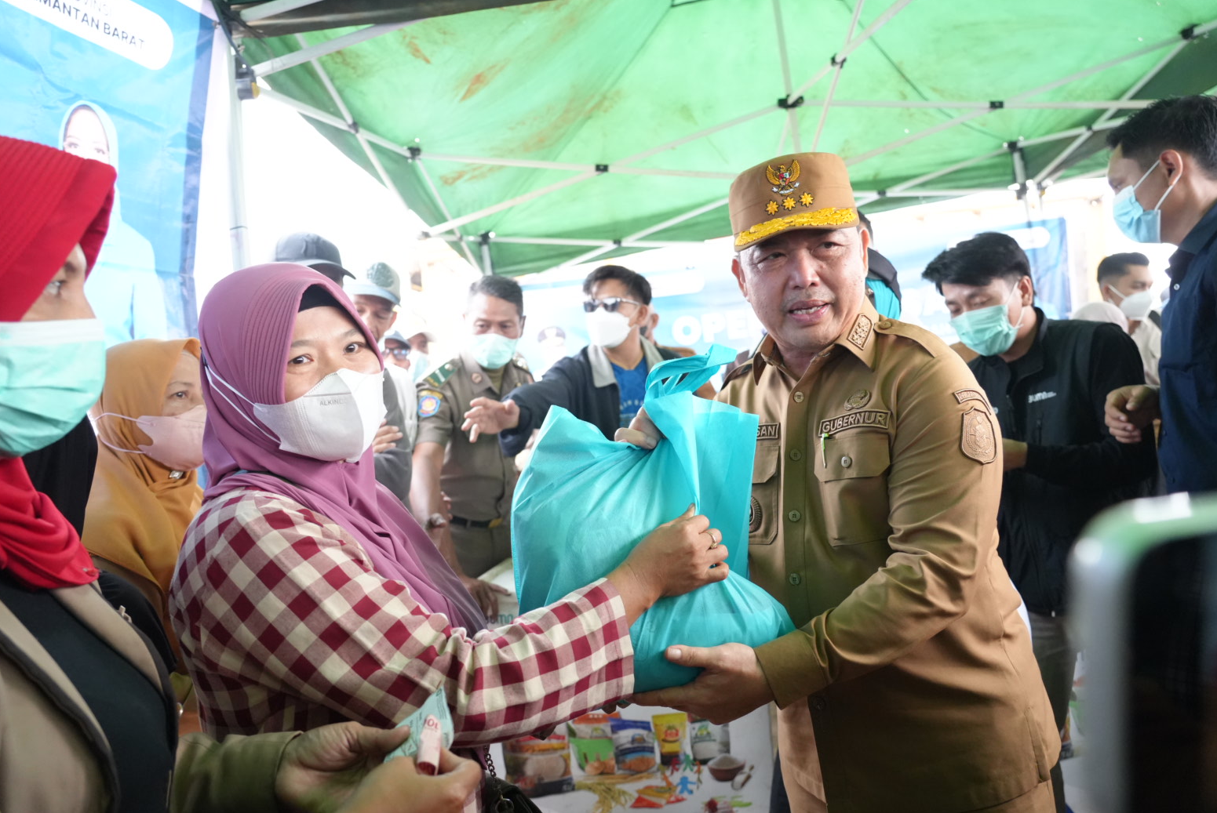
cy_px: 405
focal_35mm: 25
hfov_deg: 71.5
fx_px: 846
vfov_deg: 51.4
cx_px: 610
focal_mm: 24
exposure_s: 1/800
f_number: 4
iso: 5000
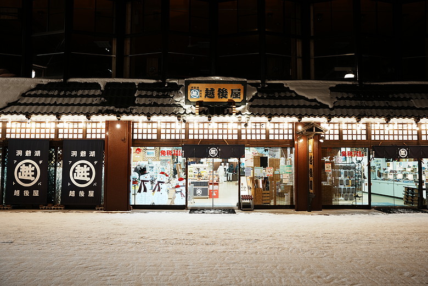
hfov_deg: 62.4
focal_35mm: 30
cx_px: 214
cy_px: 143
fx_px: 353
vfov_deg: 44.0
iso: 250
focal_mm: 29.7
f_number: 2.8
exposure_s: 1/25
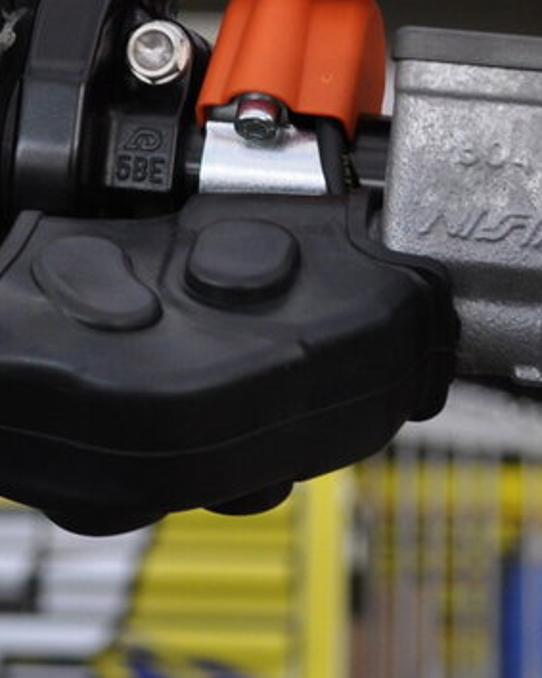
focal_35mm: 191
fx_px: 3831
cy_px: 373
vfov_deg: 10.1
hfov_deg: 8.1
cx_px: 48
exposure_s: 1/125
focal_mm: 30
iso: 360
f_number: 5.6
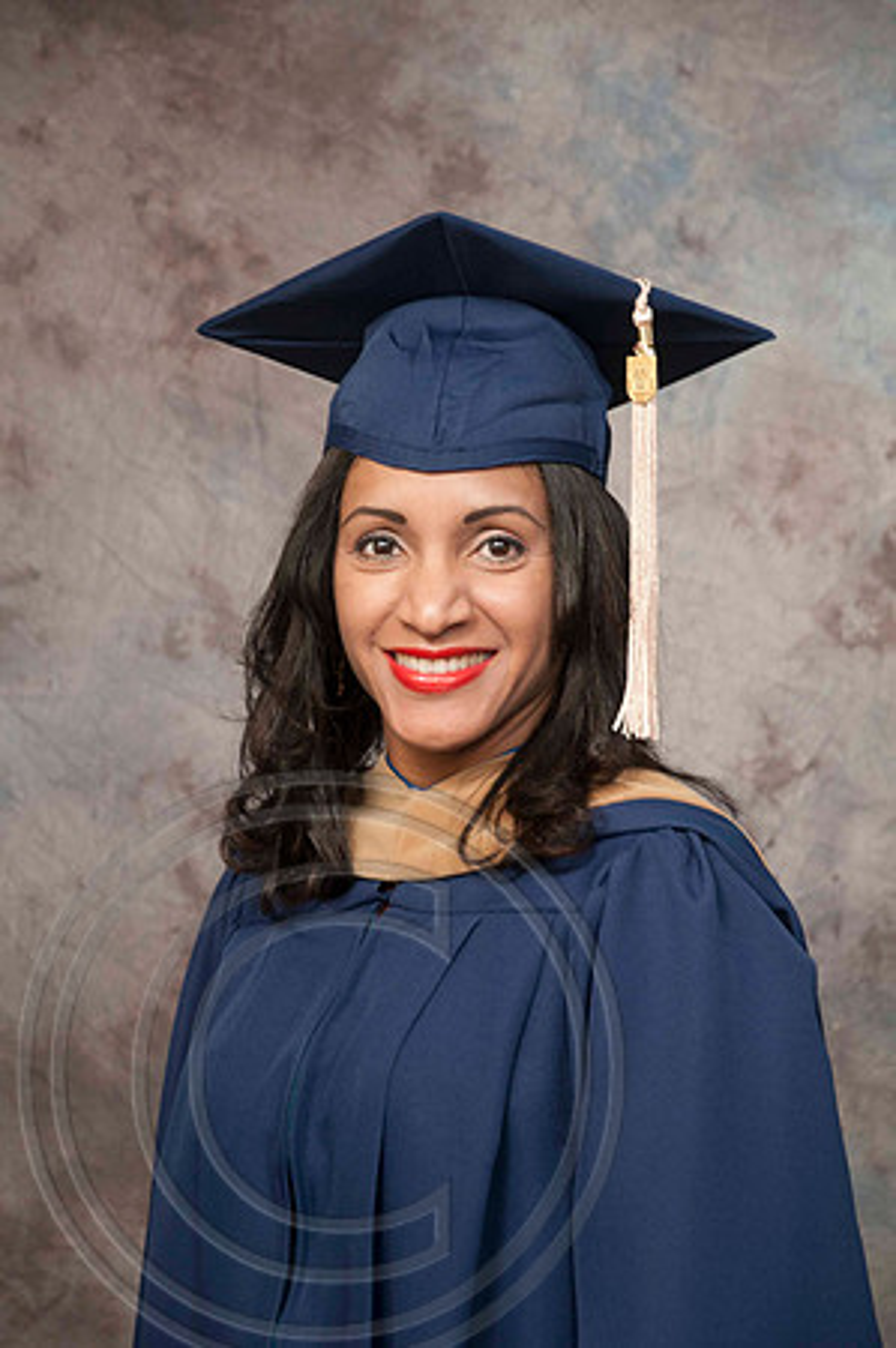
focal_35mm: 128
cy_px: 674
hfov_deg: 10.7
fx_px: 4771
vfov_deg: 16.1
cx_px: 448
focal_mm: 85
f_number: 5.6
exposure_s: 1/125
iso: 200
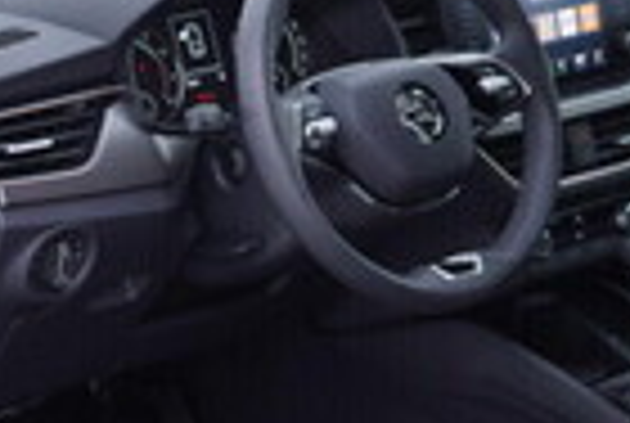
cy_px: 358
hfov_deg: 14.3
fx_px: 2473
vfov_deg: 9.7
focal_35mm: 141
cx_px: -14
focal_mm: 24
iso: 125
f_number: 3.2
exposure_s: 1/50
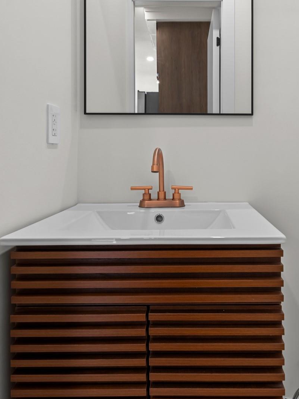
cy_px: 155
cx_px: 191
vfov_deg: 66.5
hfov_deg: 52.4
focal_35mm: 26
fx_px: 299
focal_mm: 14
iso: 1250
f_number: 8
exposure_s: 1/6
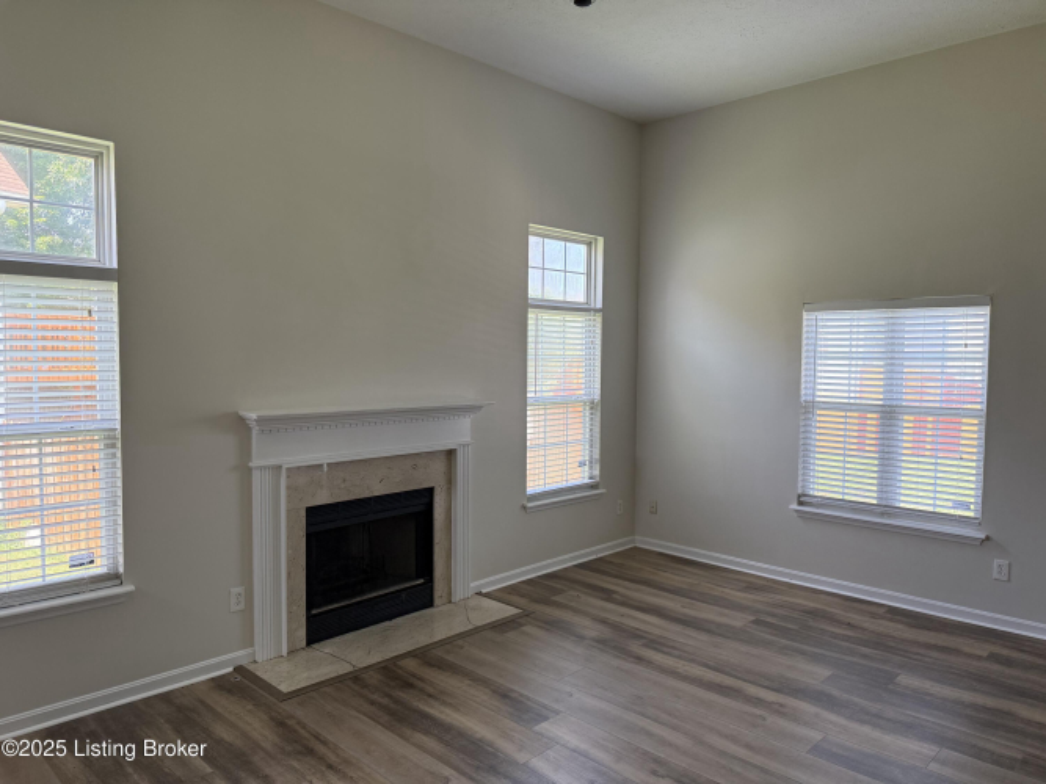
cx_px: 523
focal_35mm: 24
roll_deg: -0.4
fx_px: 725
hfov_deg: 71.6
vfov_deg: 56.8
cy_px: 392
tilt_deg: -2.6
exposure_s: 1/237
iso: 160
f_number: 1.78
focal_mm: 6.76
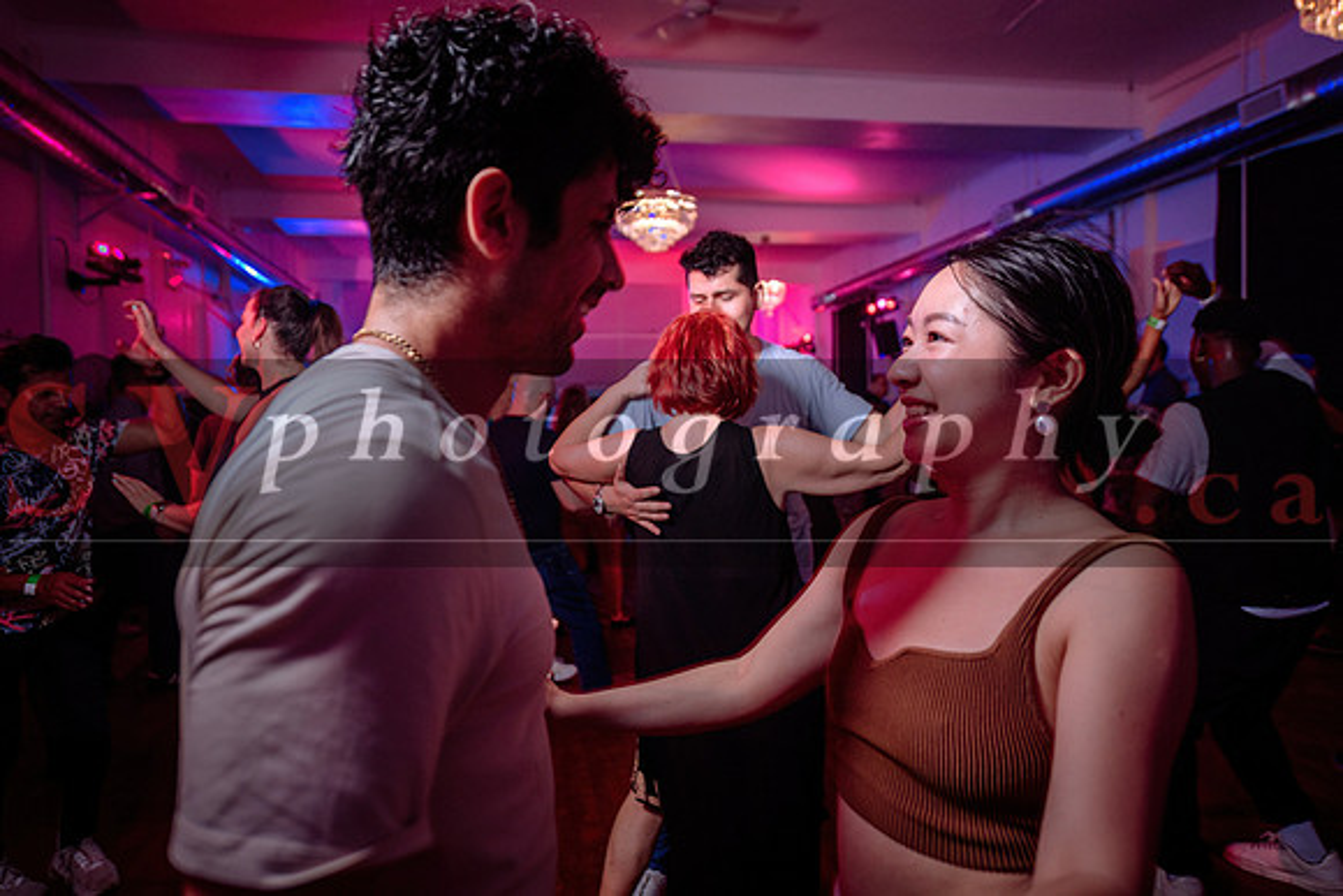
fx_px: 896
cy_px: 448
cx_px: 672
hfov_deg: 73.7
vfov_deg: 53.2
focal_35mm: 24
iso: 800
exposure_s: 1/30
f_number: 2.8
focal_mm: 24
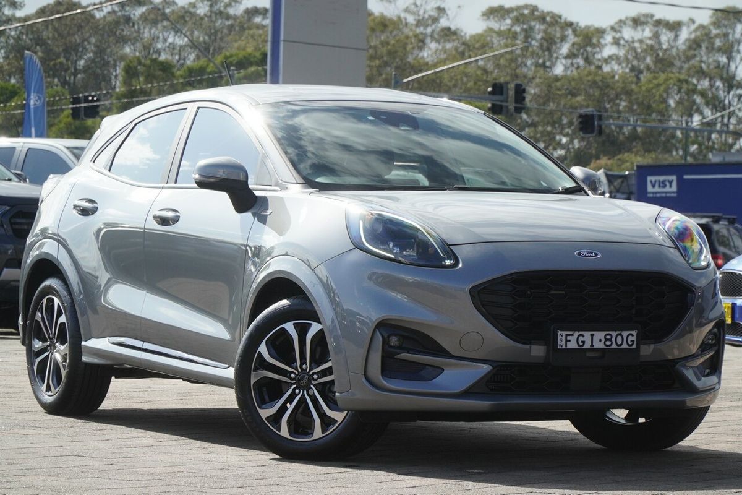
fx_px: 2504
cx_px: 371
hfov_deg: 16.9
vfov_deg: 11.3
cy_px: 248
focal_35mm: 122
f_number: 8
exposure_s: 1/800
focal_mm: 81
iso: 800
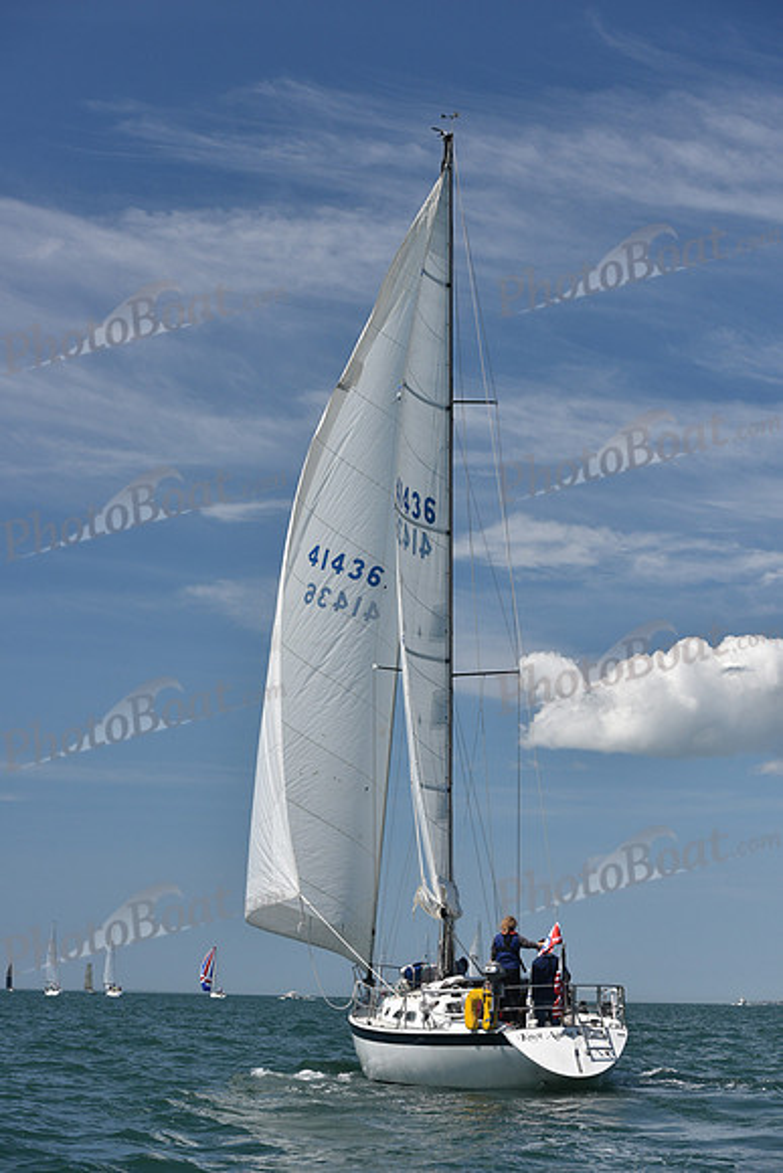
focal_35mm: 70
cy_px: 586
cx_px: 392
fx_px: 2282
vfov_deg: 28.8
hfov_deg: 19.5
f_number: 6.3
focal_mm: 70
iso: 320
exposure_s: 1/800
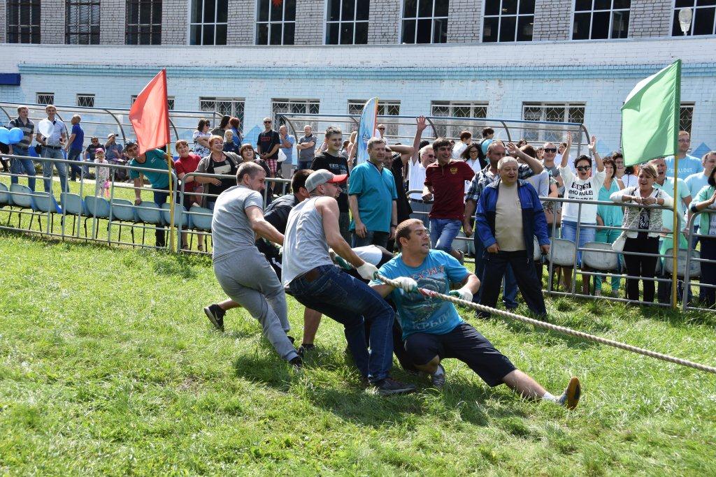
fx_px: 1044
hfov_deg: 37.8
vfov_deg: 25.8
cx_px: 358
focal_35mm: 52
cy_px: 238
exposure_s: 1/500
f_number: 8
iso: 360
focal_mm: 35
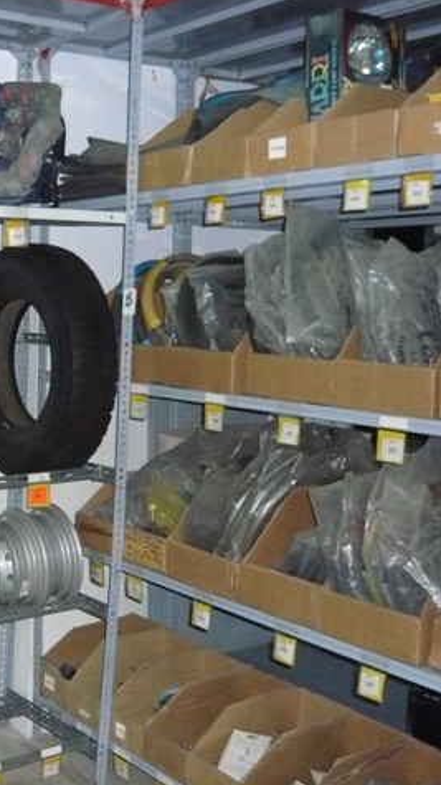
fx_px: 978
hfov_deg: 23.6
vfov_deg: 43.7
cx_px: -59
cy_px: 392
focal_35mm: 47
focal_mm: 5.2
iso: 400
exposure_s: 1/30
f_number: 3
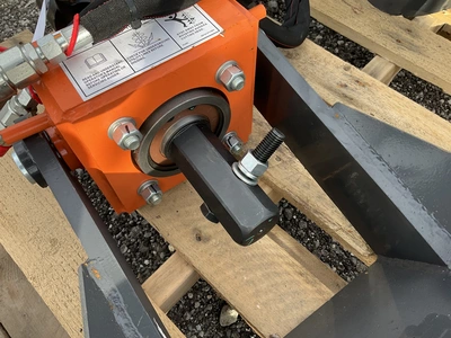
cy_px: 169
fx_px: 378
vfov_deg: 48.2
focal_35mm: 29
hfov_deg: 61.7
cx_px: 226
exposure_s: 1/205
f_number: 1.8
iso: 25
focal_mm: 3
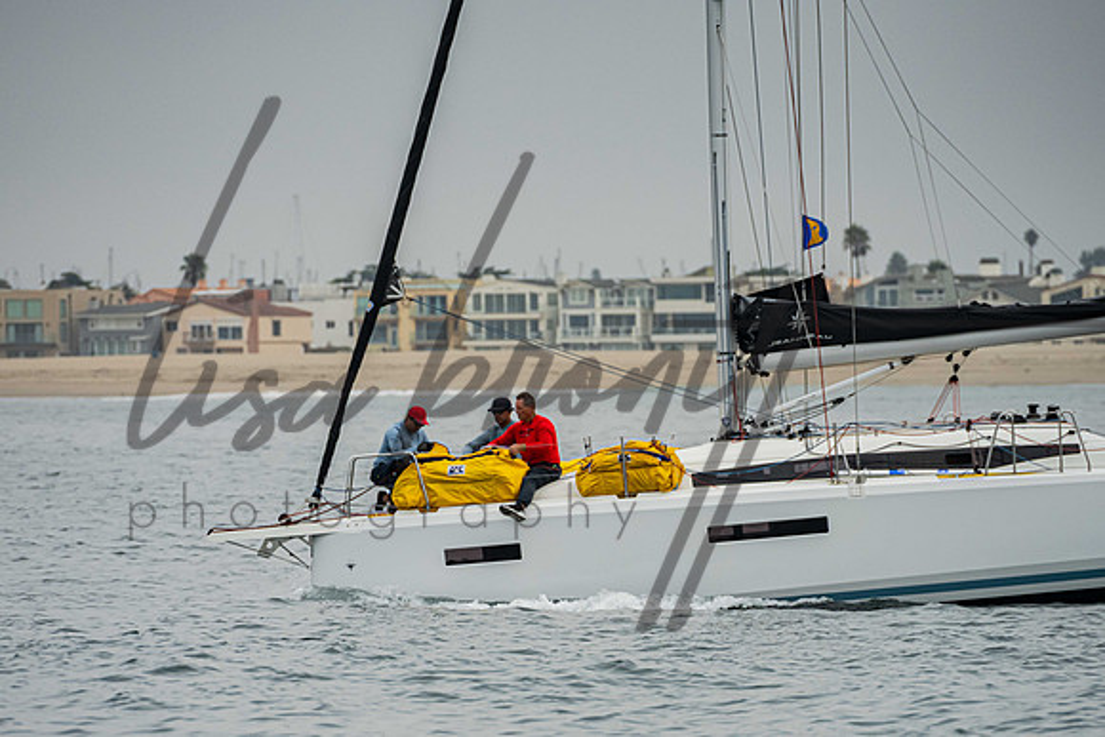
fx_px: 13906
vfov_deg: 3.0
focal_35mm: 453
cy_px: 506
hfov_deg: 4.6
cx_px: 480
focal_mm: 330
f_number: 8
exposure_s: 1/2000
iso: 640
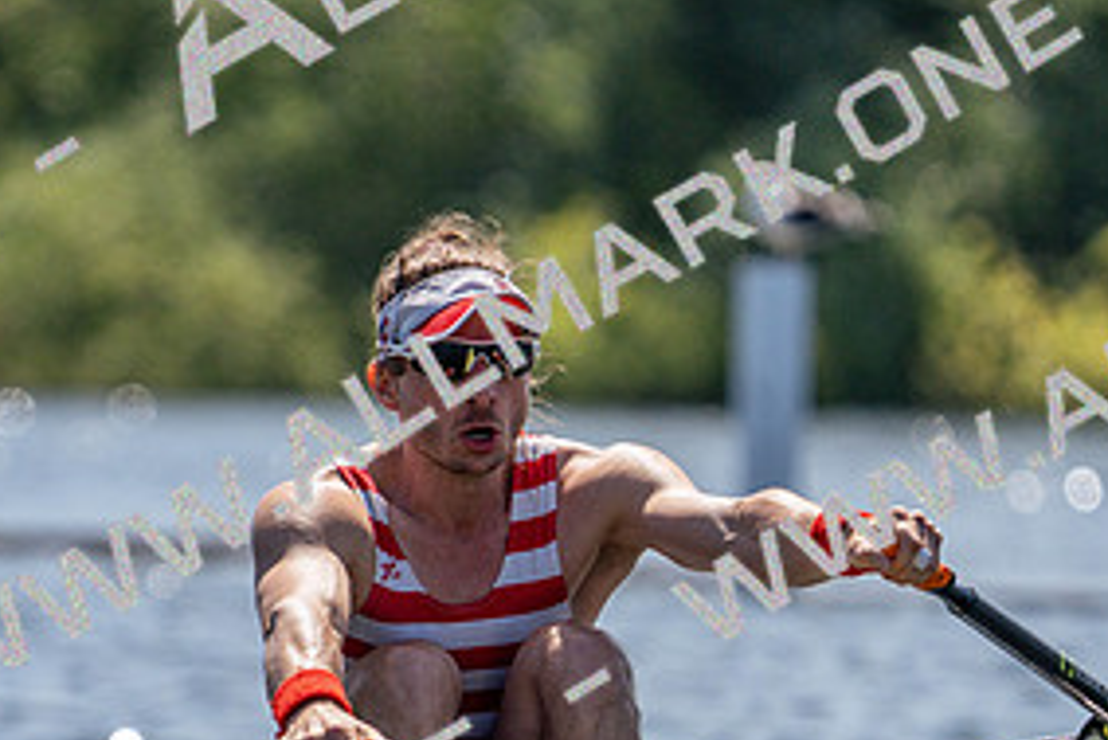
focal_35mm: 841
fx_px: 25896
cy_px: 707
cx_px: 388
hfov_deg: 2.5
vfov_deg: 1.6
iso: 200
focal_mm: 411
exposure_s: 1/2000
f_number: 6.3
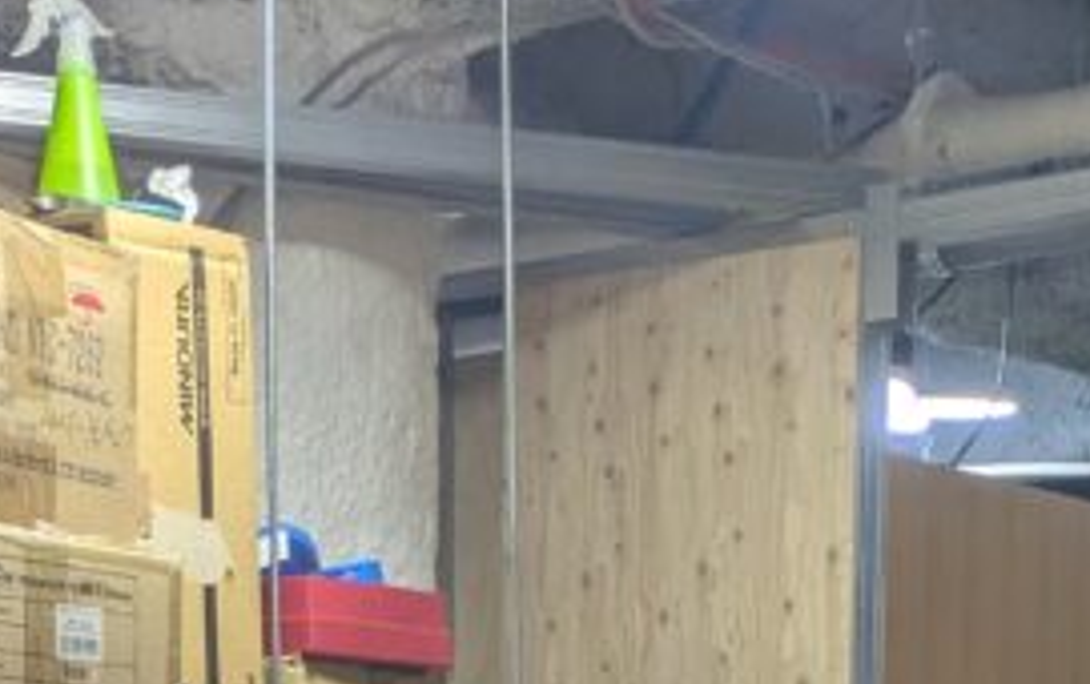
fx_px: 3717
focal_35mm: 125
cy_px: 1543
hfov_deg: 16.7
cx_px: 615
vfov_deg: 9.5
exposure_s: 1/257
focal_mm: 5.43
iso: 62
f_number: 1.89
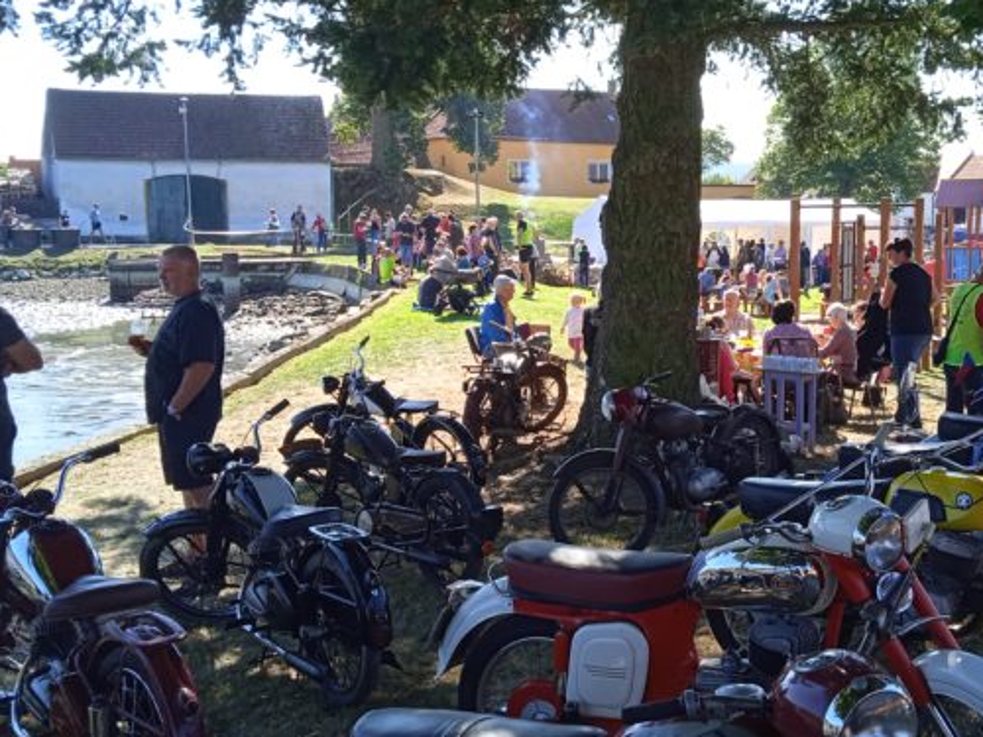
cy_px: 342
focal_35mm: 43
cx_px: 623
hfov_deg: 43.5
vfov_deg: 33.6
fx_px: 1221
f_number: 2.2
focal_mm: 3.43
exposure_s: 1/341
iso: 111
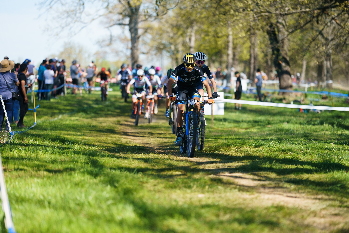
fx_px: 1309
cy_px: 116
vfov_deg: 10.2
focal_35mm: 135
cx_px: 174
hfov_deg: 15.2
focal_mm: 135
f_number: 2
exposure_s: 1/4000
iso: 200
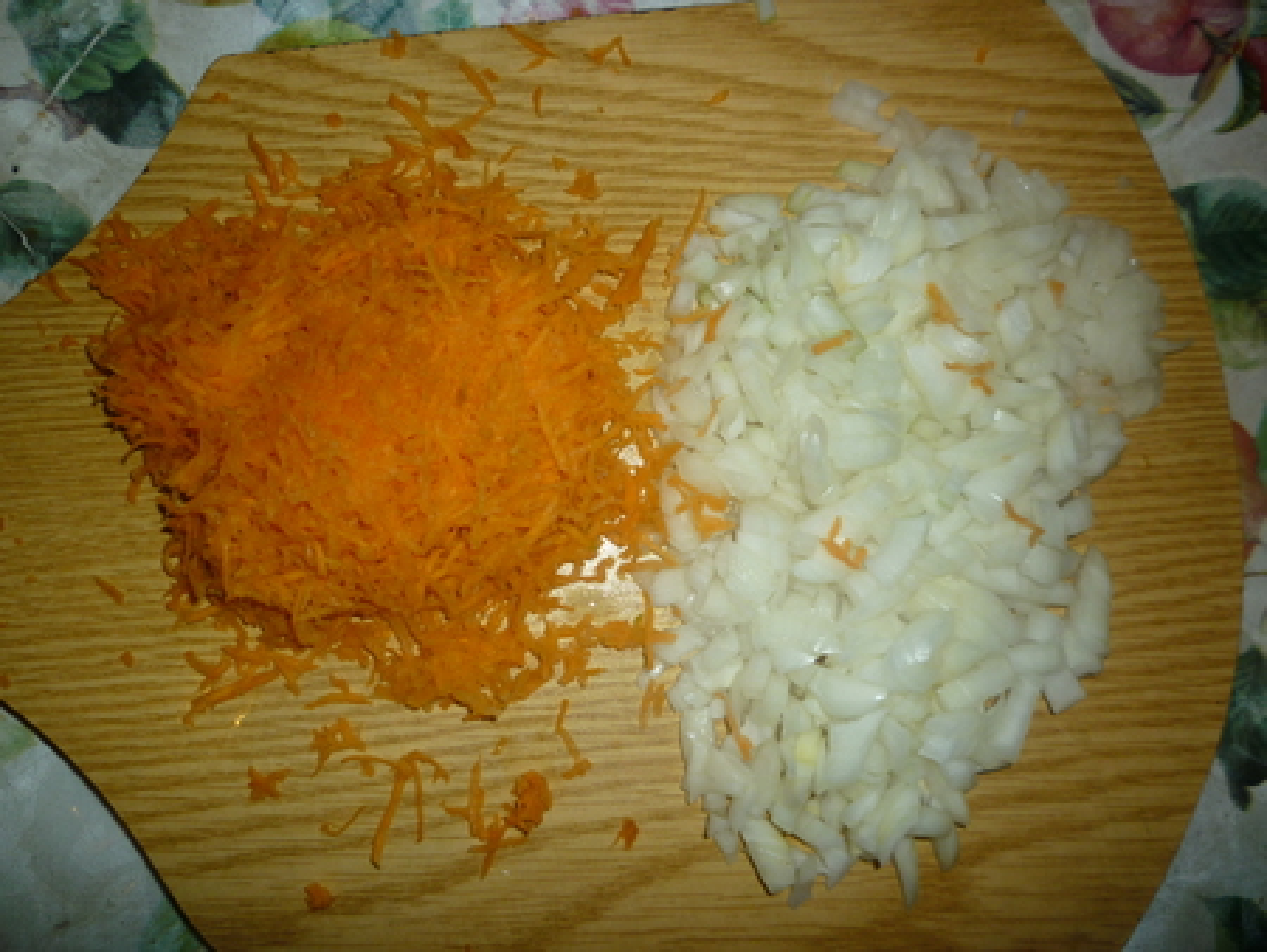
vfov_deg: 48.3
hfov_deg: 61.6
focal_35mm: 29
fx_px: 1062
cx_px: 634
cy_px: 476
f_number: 4
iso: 100
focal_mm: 5.2
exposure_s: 1/30
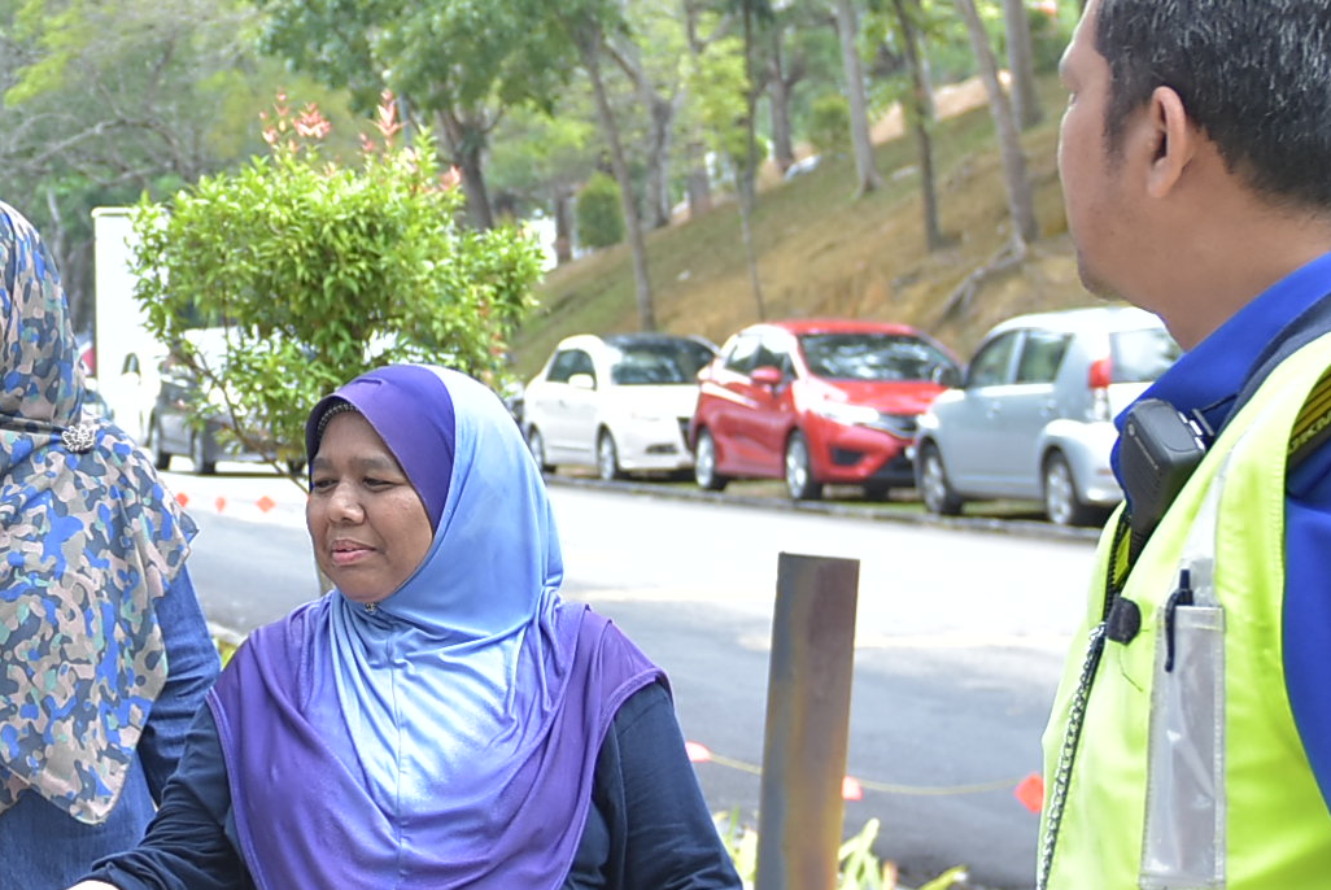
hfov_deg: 18.8
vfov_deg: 13.0
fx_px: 3885
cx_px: -64
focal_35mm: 105
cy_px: 93
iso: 400
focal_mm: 24
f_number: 2.8
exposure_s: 1/500
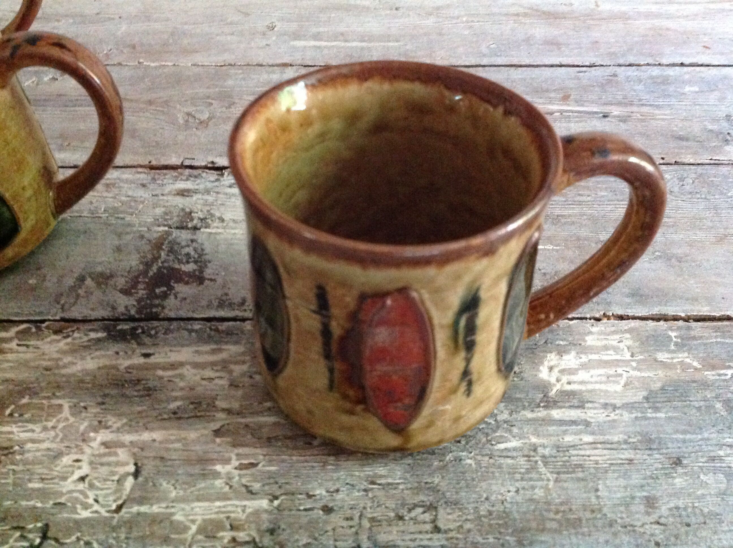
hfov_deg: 52.7
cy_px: 274
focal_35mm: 35
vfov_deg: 40.6
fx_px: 740
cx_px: 366
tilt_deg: -45.6
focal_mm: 4.28
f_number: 2.4
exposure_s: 1/15
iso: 800
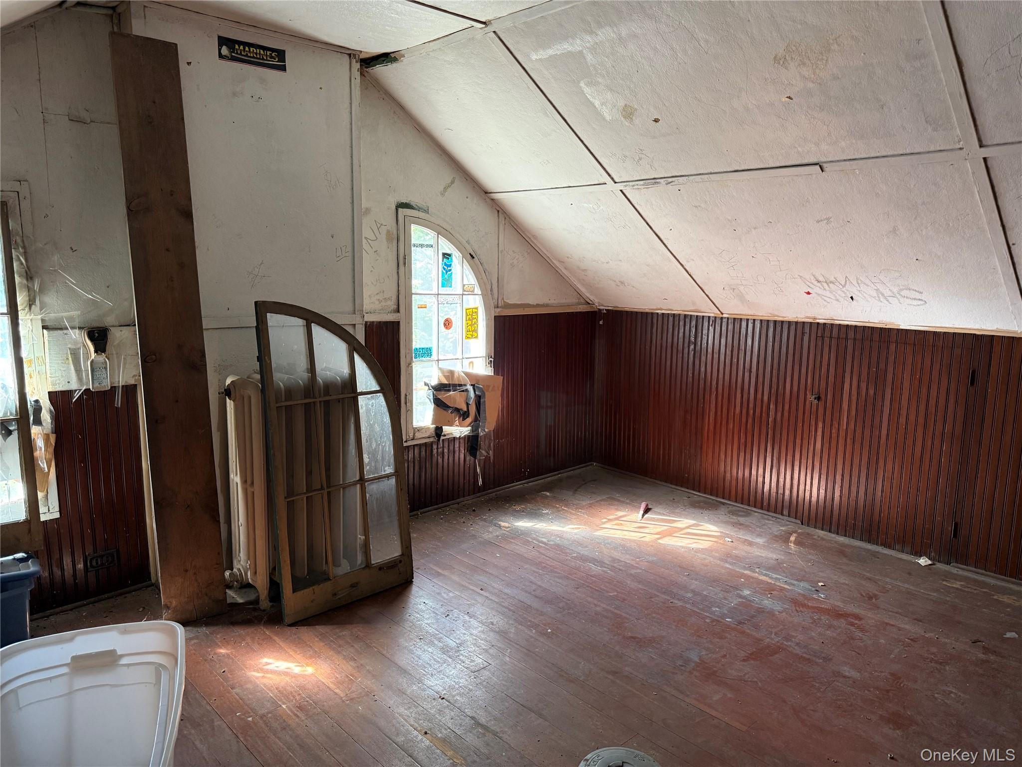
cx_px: 511
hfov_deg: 71.6
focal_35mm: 24
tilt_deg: -8.0
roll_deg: -0.7
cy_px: 384
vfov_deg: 56.8
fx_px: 709
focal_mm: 6.76
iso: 250
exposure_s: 1/60
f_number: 1.78
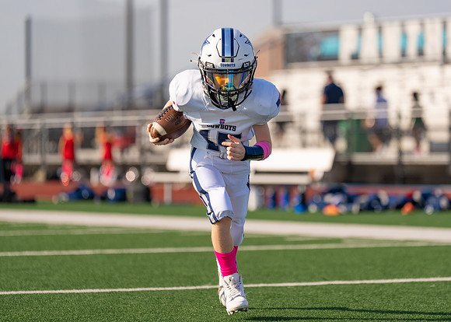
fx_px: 2440
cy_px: 142
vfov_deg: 7.5
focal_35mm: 191
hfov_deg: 10.6
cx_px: 255
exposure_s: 1/2000
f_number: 2.8
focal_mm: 163
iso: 100
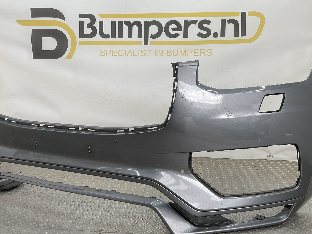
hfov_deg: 52.6
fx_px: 316
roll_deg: -2.2
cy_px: 123
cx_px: 155
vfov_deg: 40.7
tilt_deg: -7.5
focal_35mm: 35
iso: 16
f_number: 1.8
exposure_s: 1/138
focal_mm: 3
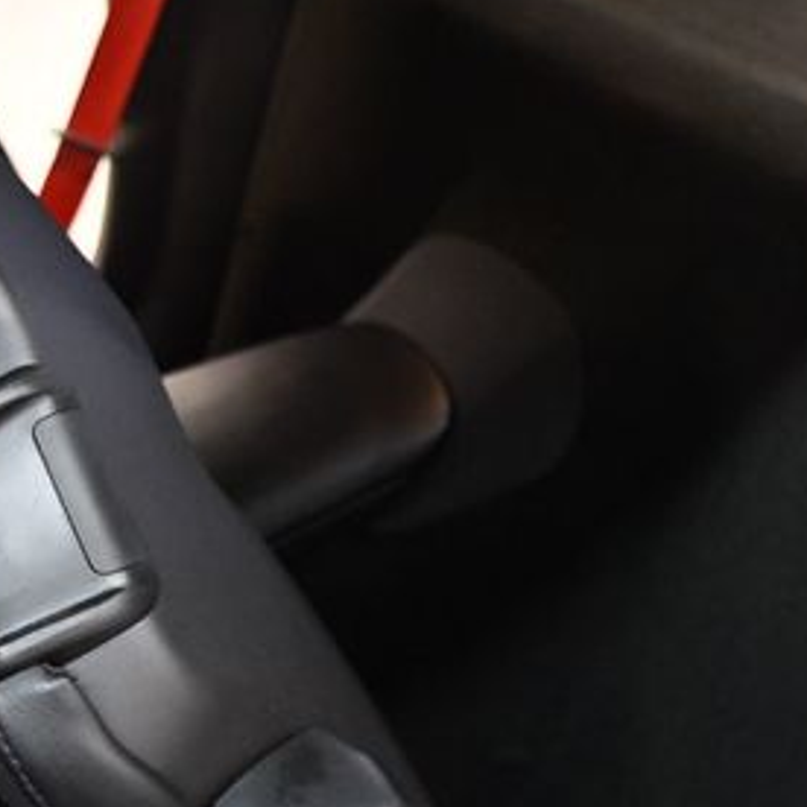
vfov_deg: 26.5
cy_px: 401
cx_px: 711
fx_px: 1714
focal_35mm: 65
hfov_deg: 25.7
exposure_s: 1/60
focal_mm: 22
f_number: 3.5
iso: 4000
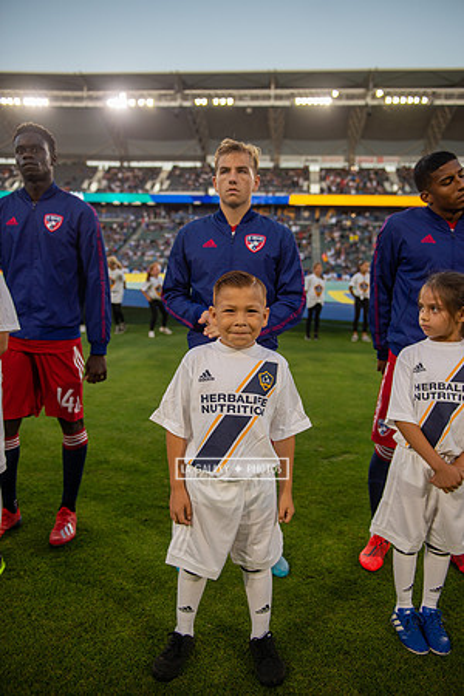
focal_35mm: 31
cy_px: 348
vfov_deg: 60.3
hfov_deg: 42.3
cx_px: 232
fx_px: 599
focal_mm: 31
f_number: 2.8
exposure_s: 1/640
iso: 500
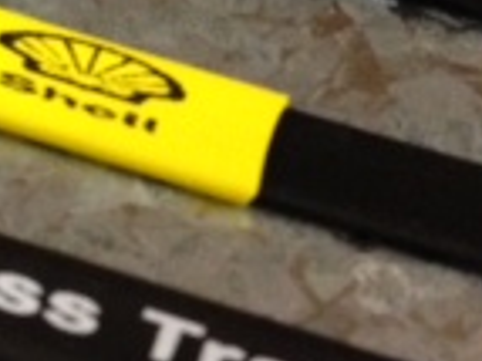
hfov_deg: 12.4
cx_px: -7
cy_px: -145
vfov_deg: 9.2
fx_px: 2184
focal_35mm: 157
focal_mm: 4.28
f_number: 2.4
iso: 320
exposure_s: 1/20
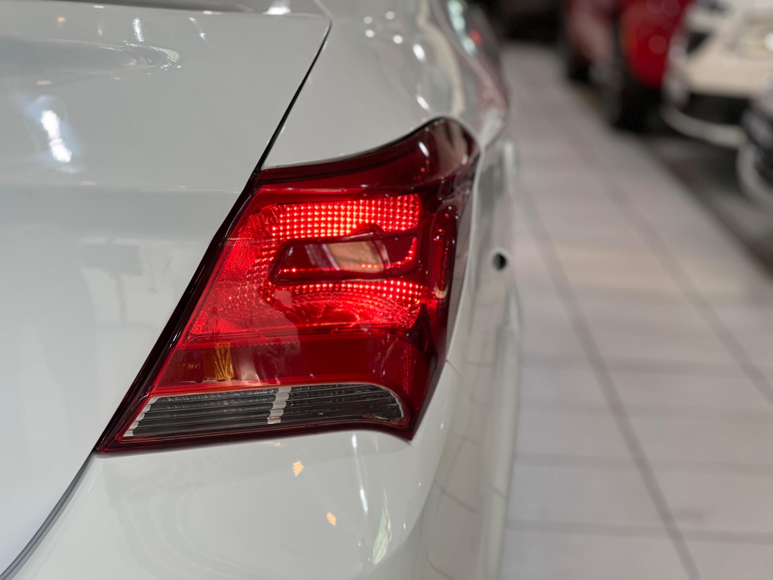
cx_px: 386
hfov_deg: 25.3
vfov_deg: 19.1
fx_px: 1719
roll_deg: -2.5
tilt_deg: -13.1
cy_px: 290
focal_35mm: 77
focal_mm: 9
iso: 125
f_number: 2.8
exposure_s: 1/60
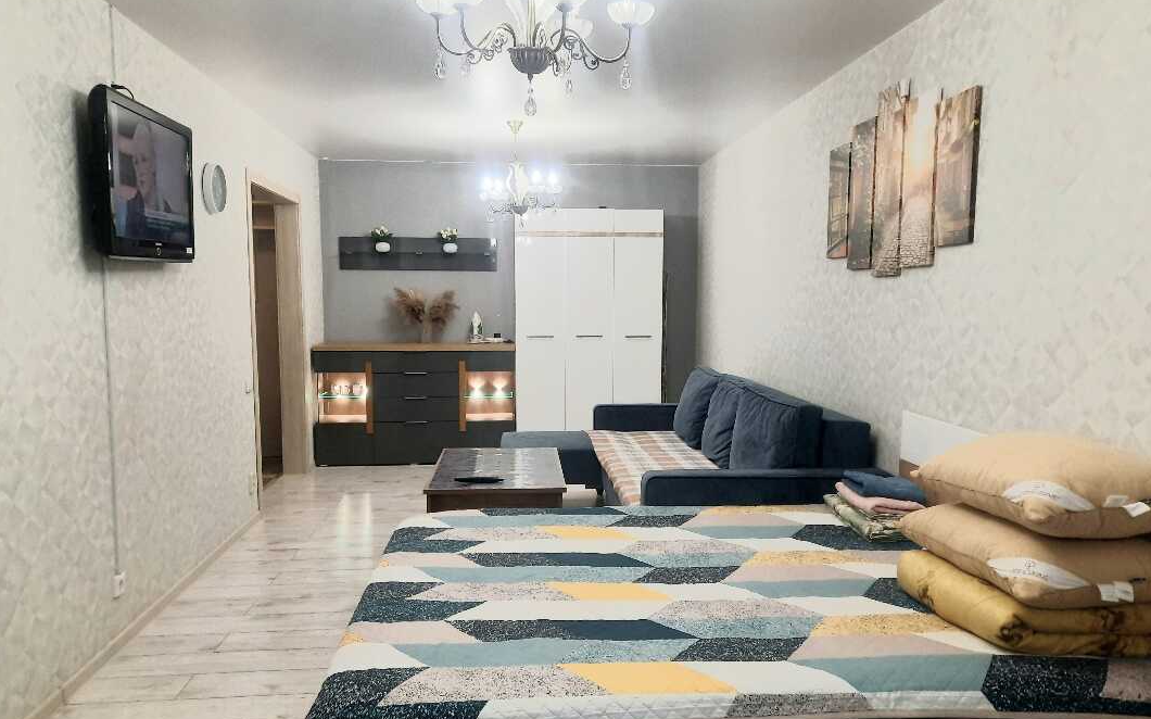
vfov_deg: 45.9
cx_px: 576
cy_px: 391
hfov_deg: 68.4
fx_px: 847
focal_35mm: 27
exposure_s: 1/50
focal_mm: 4.6
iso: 125
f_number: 2
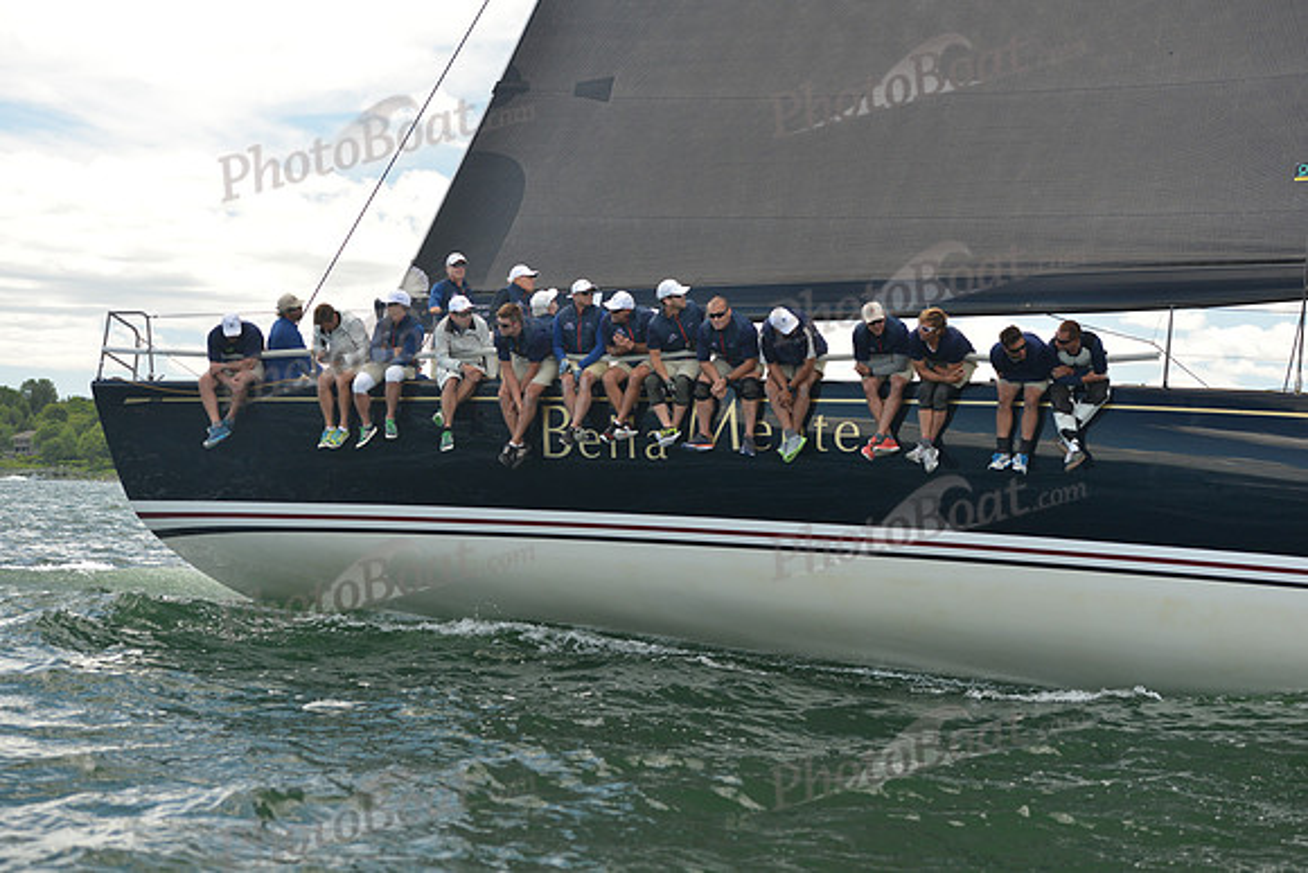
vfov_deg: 19.5
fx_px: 2544
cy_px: 436
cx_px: 654
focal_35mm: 70
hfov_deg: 28.8
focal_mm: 70
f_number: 3.2
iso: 400
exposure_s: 1/800
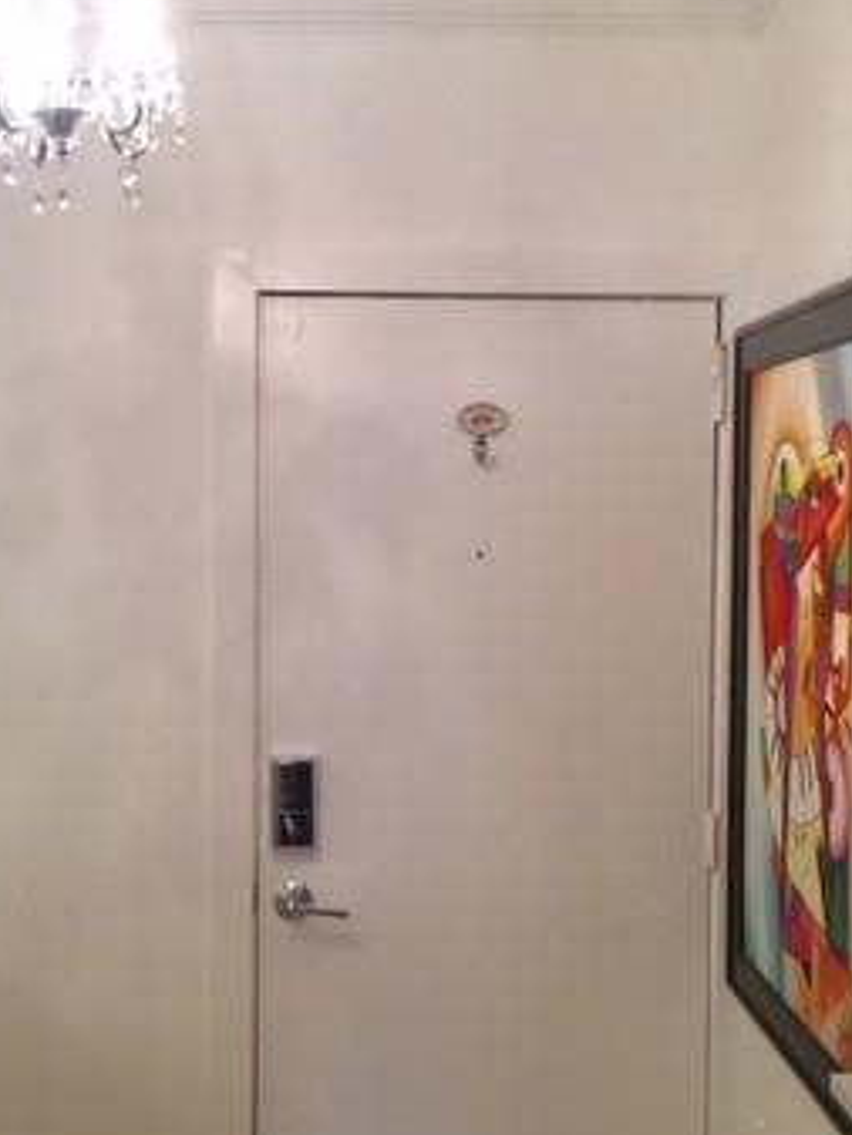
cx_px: 387
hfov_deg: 26.6
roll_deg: -0.8
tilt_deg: -0.3
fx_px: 1804
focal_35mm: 55
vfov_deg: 34.9
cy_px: 647
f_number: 2.2
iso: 40
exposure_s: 1/60
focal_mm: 4.15
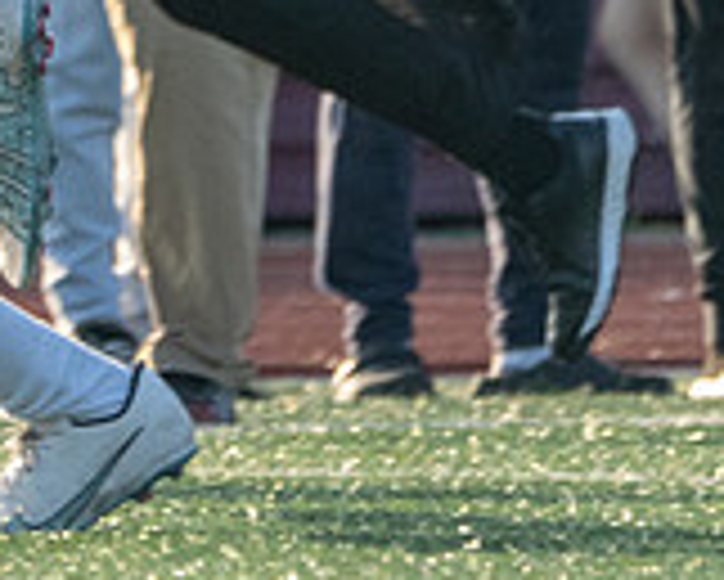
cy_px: -545
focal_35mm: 2198
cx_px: -635
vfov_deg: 0.7
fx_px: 47126
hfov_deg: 0.9
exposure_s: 1/1250
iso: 1600
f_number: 8
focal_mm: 400
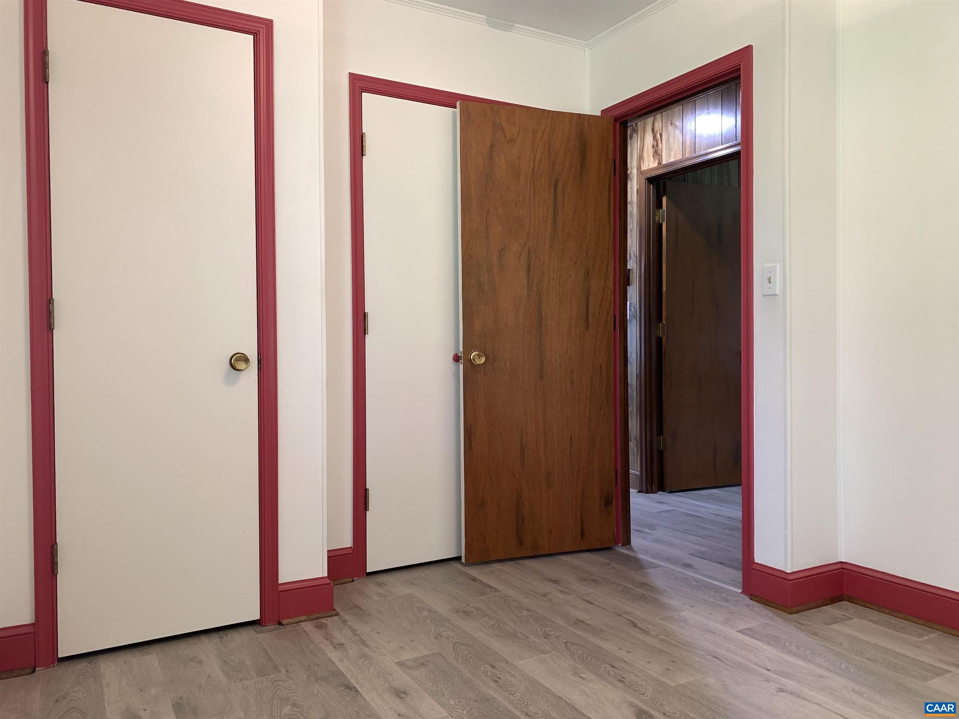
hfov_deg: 67.3
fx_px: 720
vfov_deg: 53.1
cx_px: 480
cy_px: 360
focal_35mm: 26
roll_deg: +0.4
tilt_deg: -2.9
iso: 160
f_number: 1.8
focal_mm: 4.25
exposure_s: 1/60
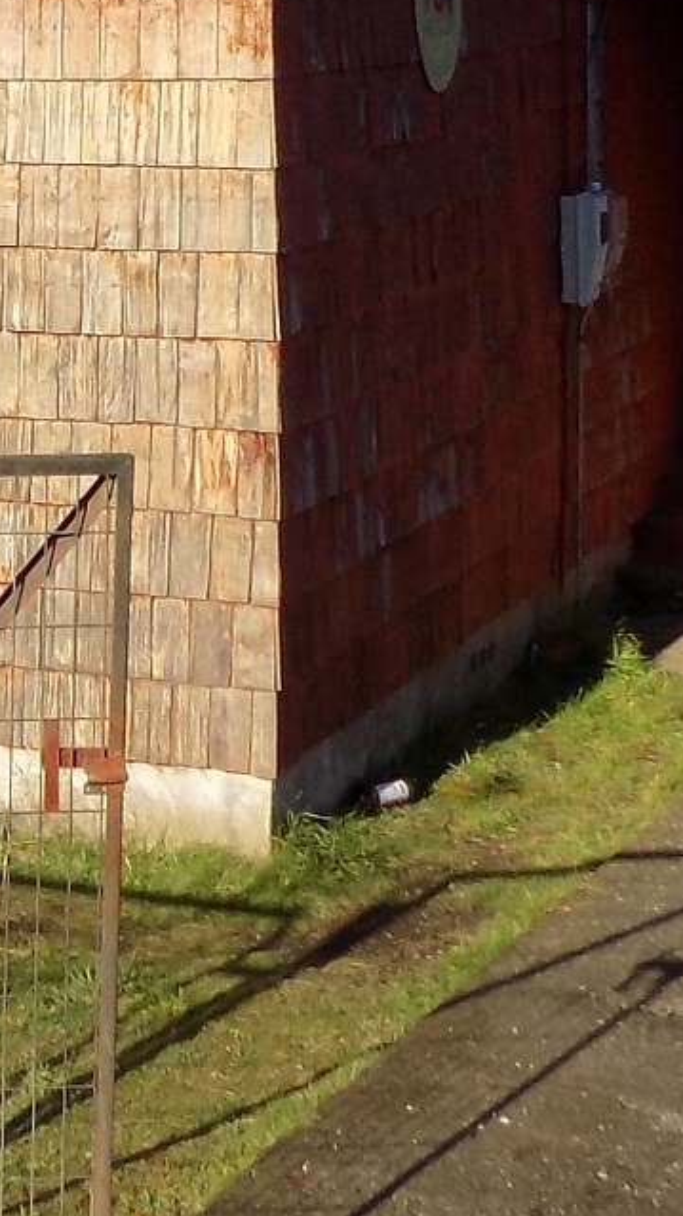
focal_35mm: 101
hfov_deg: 10.8
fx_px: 3255
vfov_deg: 20.7
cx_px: -732
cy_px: 105
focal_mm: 4
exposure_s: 1/800
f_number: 3.1
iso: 80
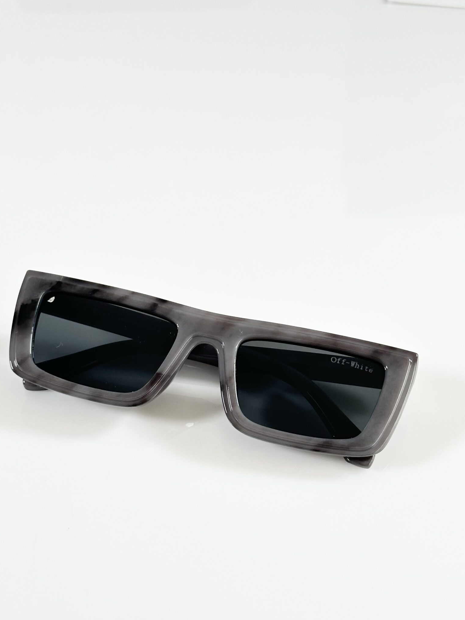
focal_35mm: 60
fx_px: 1075
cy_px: 361
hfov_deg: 24.4
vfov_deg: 32.1
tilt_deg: -46.6
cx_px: 209
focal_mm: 6.86
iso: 80
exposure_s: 1/119
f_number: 1.78
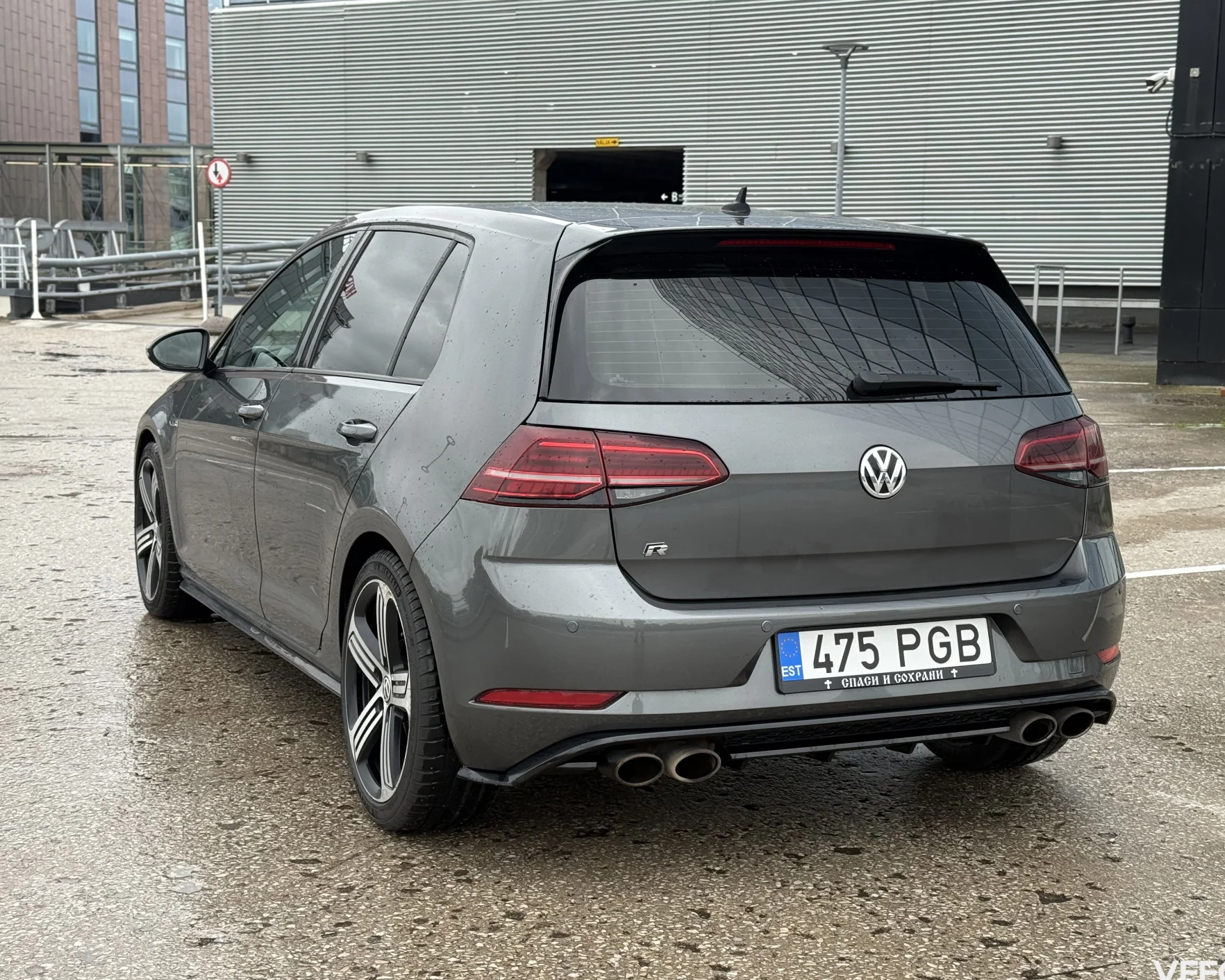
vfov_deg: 29.7
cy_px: 493
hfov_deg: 36.7
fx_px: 1849
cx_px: 613
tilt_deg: -7.1
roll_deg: -0.7
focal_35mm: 51
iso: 80
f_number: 1.78
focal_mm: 6.76
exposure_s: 1/636
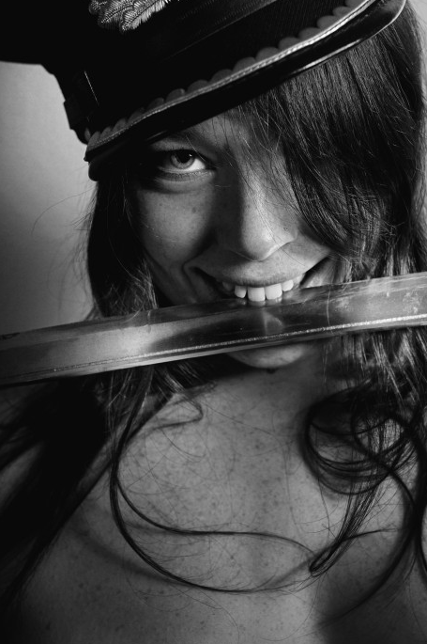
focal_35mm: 46
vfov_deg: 42.7
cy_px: 291
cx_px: 248
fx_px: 820
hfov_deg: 29.1
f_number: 5.6
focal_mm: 35
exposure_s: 1/250
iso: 200
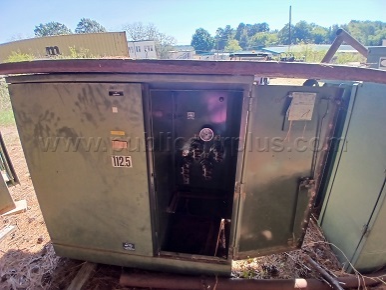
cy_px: 145
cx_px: 193
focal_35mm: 17
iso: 50
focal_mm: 1.4
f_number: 2.2
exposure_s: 1/171
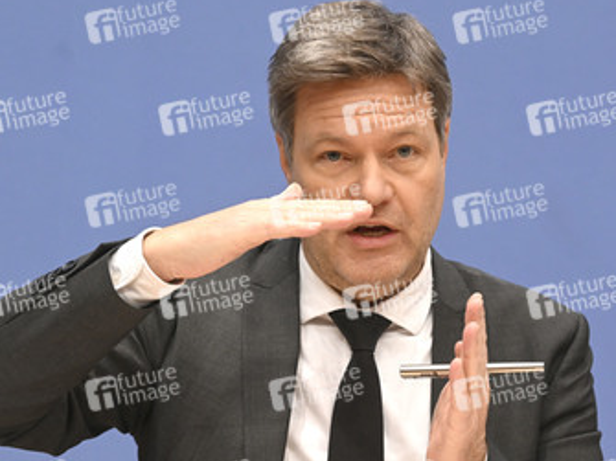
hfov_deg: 14.9
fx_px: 2348
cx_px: 341
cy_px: 252
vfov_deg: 11.2
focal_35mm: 132
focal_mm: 102
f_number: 5.6
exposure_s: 1/400
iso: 4000
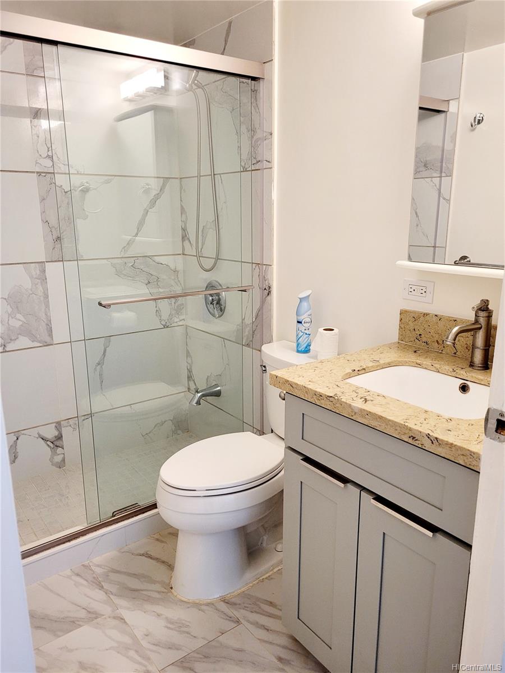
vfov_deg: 67.3
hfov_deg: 53.1
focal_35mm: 26
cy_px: 336
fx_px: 506
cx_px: 252
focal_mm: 5.4
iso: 200
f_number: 1.8
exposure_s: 1/60.2
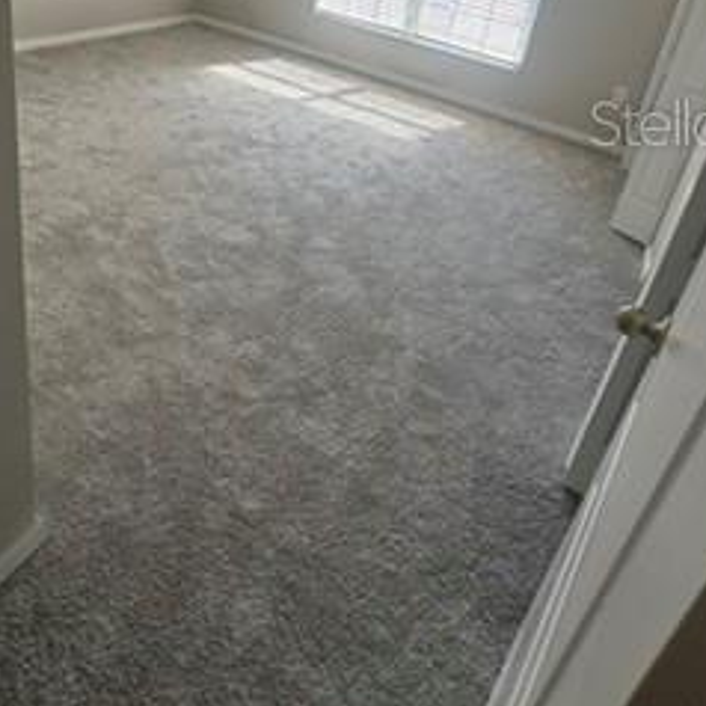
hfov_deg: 62.9
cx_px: 335
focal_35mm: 25
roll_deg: -9.0
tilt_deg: -20.6
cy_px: 122
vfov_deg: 57.3
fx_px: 577
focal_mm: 2.22
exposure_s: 1/138
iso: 40
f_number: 2.2
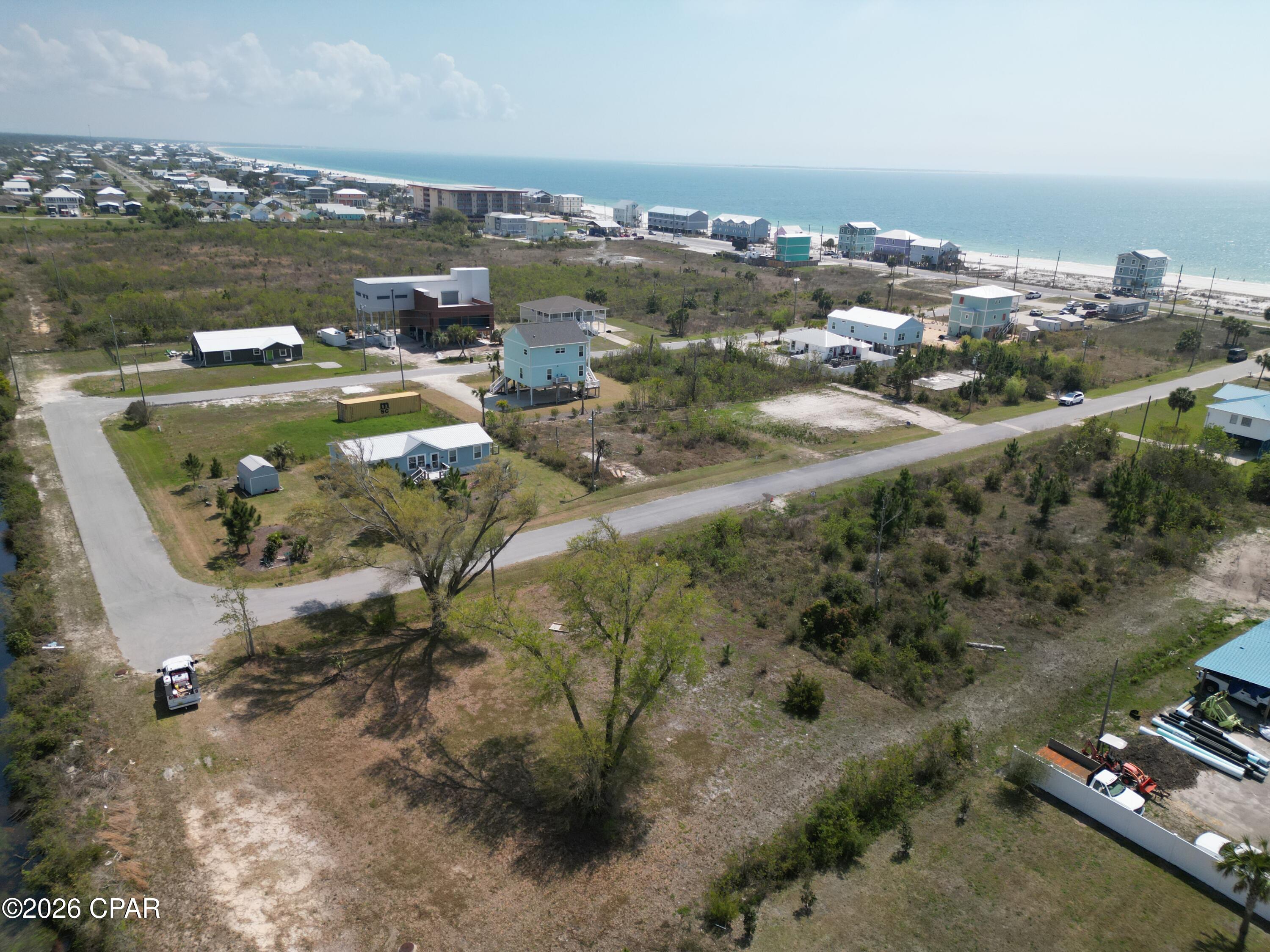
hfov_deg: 71.6
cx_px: 635
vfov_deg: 56.8
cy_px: 476
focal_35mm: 24
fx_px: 881
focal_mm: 6.72
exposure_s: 1/2000
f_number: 1.7
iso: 200
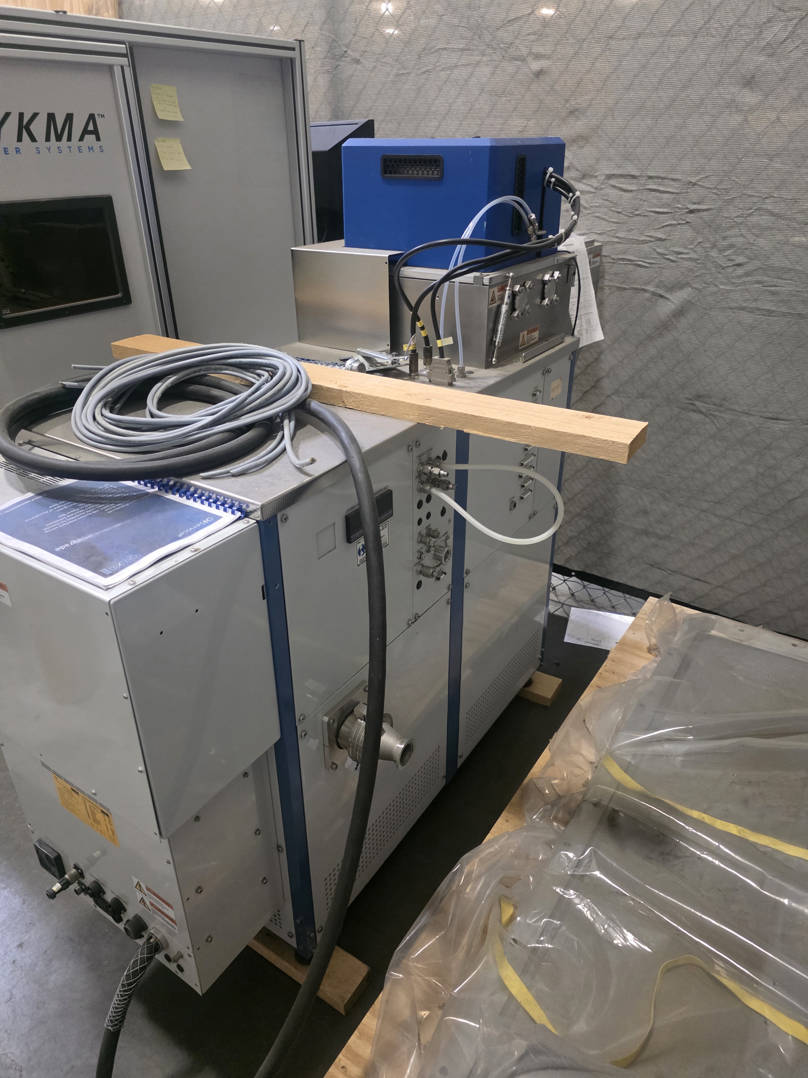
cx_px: 404
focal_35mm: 23
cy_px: 539
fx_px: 716
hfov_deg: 58.9
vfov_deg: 73.9
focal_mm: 6.3
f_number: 1.7
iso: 1600
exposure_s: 1/120
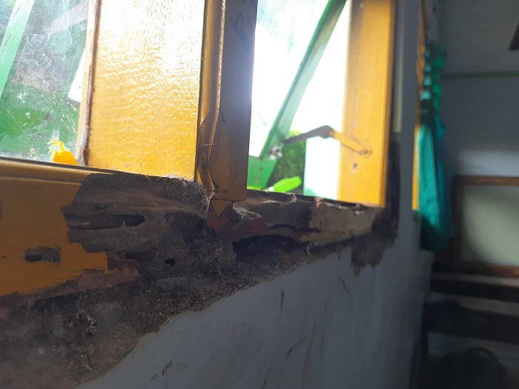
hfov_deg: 71.6
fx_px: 360
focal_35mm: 24
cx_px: 260
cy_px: 194
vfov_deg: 56.8
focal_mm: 5.23
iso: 64
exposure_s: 1/50
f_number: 1.8
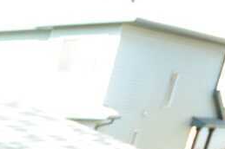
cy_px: 476
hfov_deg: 11.9
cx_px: -399
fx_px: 724
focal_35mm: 116
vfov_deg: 9.0
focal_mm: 10
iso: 400
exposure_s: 1/160
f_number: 9
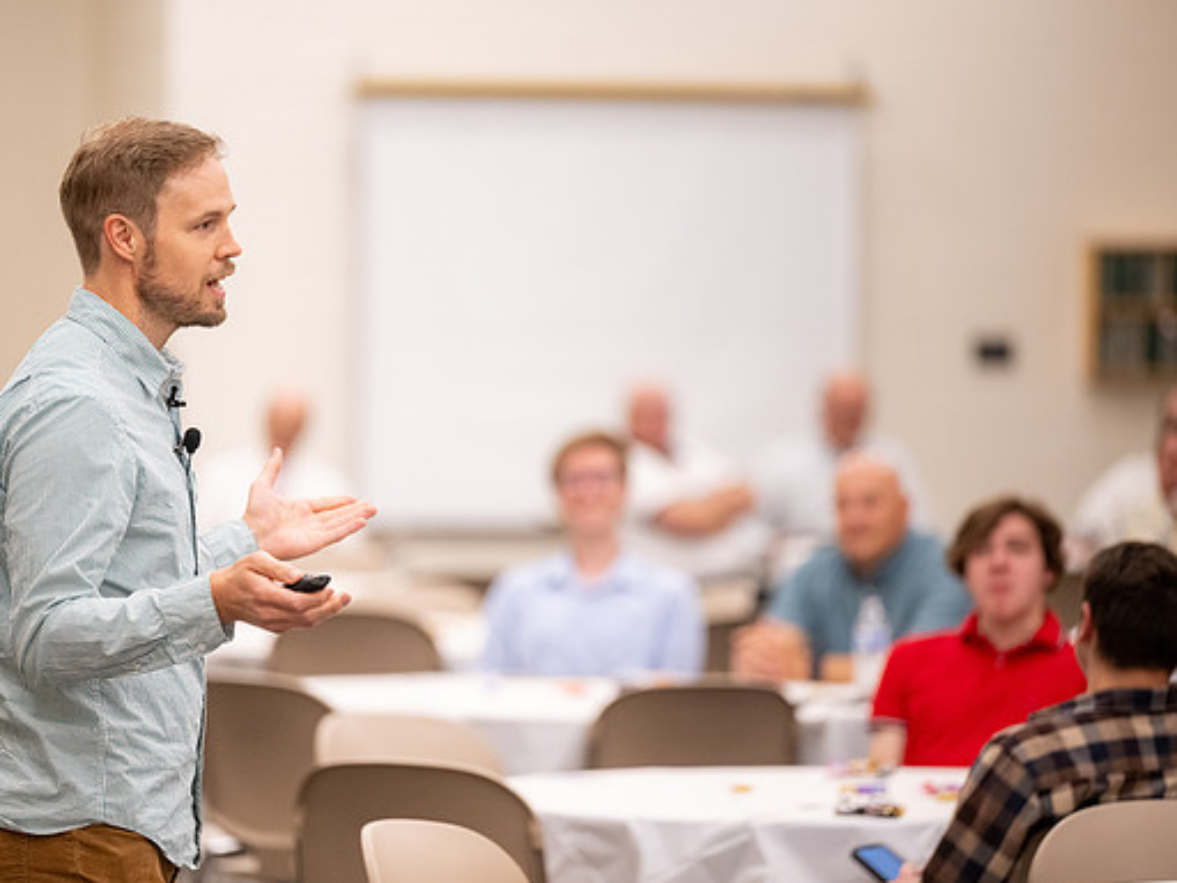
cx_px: 520
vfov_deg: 6.8
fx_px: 7412
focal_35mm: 218
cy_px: 443
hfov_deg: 9.1
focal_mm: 200
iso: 2000
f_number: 2.8
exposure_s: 1/250
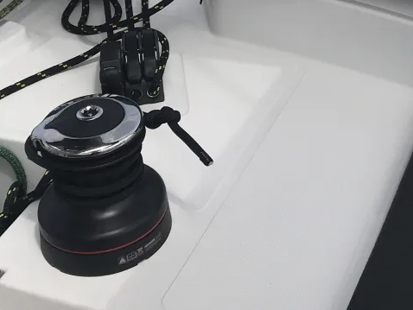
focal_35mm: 82
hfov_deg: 23.4
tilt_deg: -20.4
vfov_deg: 16.9
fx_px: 979
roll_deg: +1.1
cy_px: -99
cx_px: 347
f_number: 1.8
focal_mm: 3.99
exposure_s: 1/2994
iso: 20
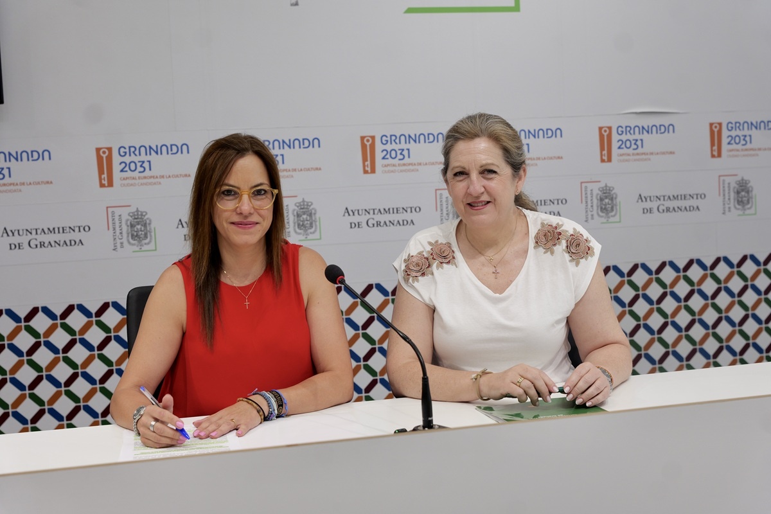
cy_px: 257
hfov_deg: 36.9
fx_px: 1156
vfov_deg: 25.1
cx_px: 386
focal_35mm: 54
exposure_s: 1/320
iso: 800
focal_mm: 54
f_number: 5
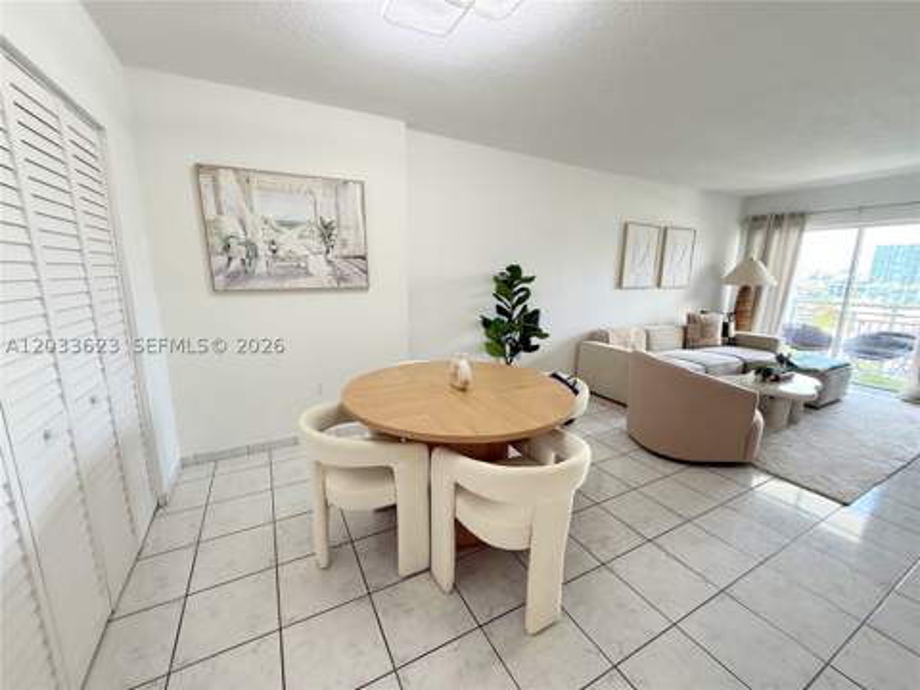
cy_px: 345
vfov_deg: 85.7
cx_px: 460
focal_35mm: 14
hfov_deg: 102.1
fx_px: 372
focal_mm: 2.22
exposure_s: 1/120
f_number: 2.2
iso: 200
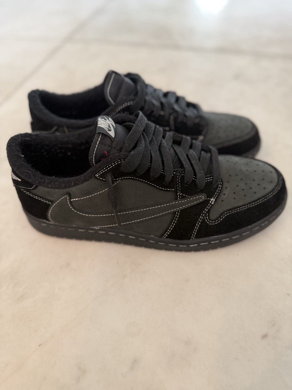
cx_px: 146
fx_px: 270
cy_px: 195
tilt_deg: -47.6
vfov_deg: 71.6
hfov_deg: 56.8
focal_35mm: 24
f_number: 1.78
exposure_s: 1/60
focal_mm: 6.76
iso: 200
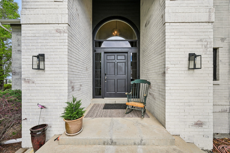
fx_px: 89
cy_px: 76
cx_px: 115
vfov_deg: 81.2
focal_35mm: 14
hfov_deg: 104.3
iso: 64
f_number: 11
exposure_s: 1/15
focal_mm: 14
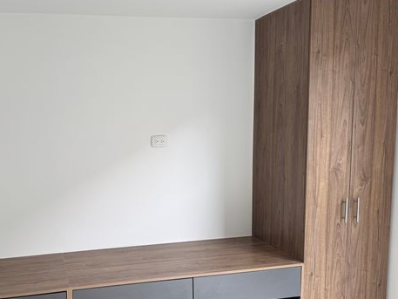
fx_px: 403
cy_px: 168
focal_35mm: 35
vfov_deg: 40.6
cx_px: 119
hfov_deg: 51.2
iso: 64
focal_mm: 6.76
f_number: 1.78
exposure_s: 1/189
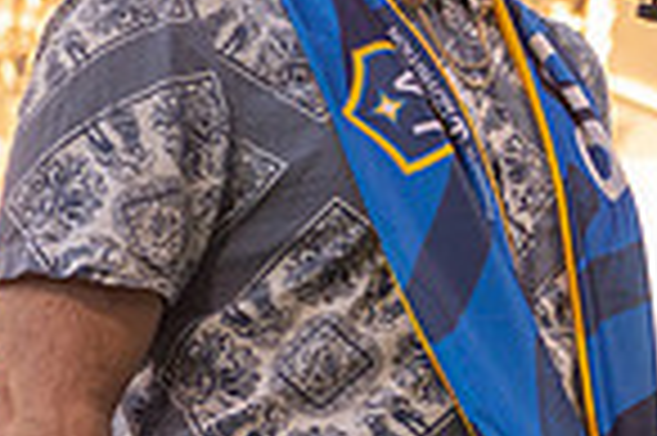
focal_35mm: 231
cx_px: 1094
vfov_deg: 5.9
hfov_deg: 8.6
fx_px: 4211
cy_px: 285
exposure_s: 1/500
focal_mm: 58
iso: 160
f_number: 4.5
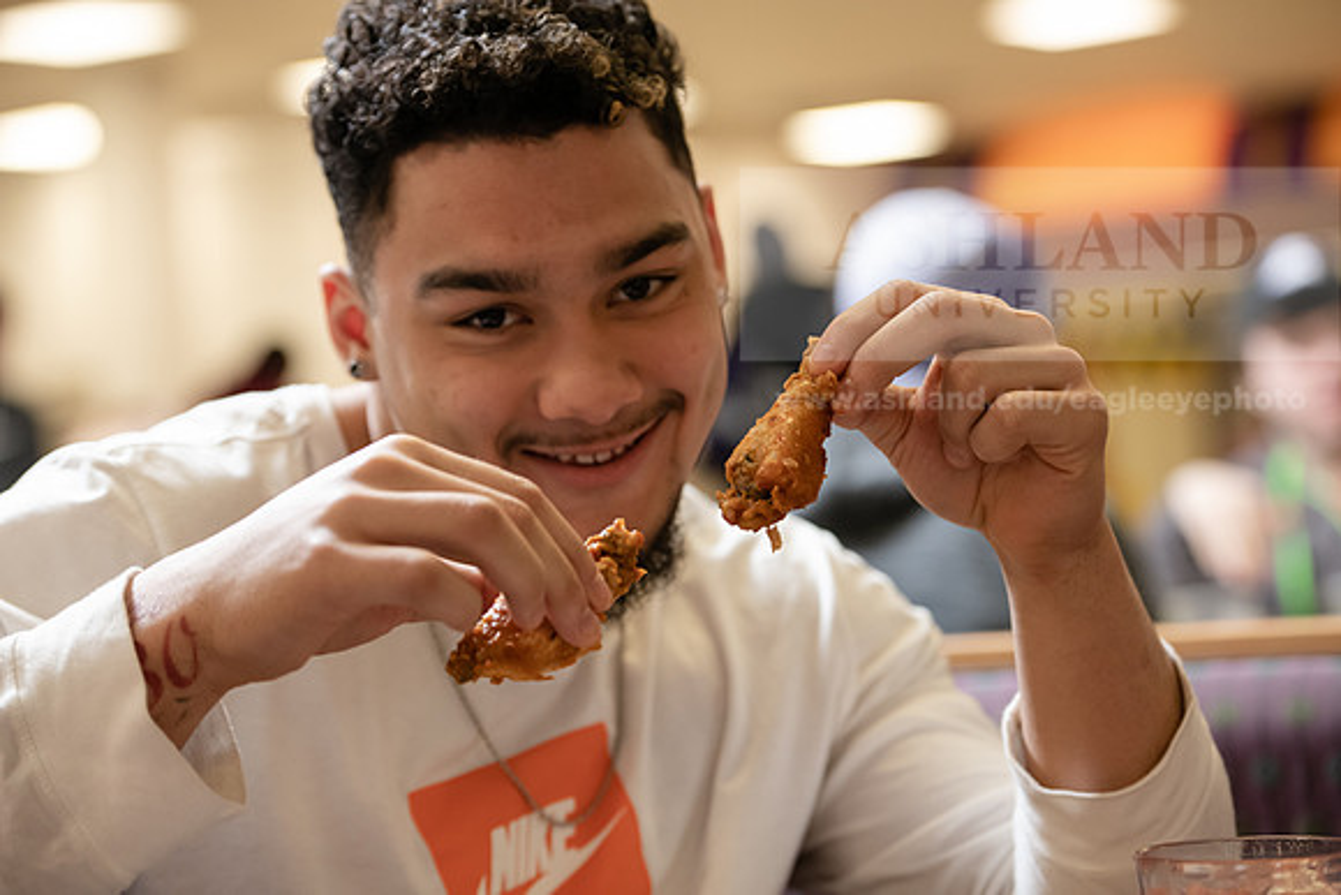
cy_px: 448
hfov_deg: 20.4
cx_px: 670
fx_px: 3726
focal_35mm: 100
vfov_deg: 13.7
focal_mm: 100
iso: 1600
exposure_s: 1/200
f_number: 4
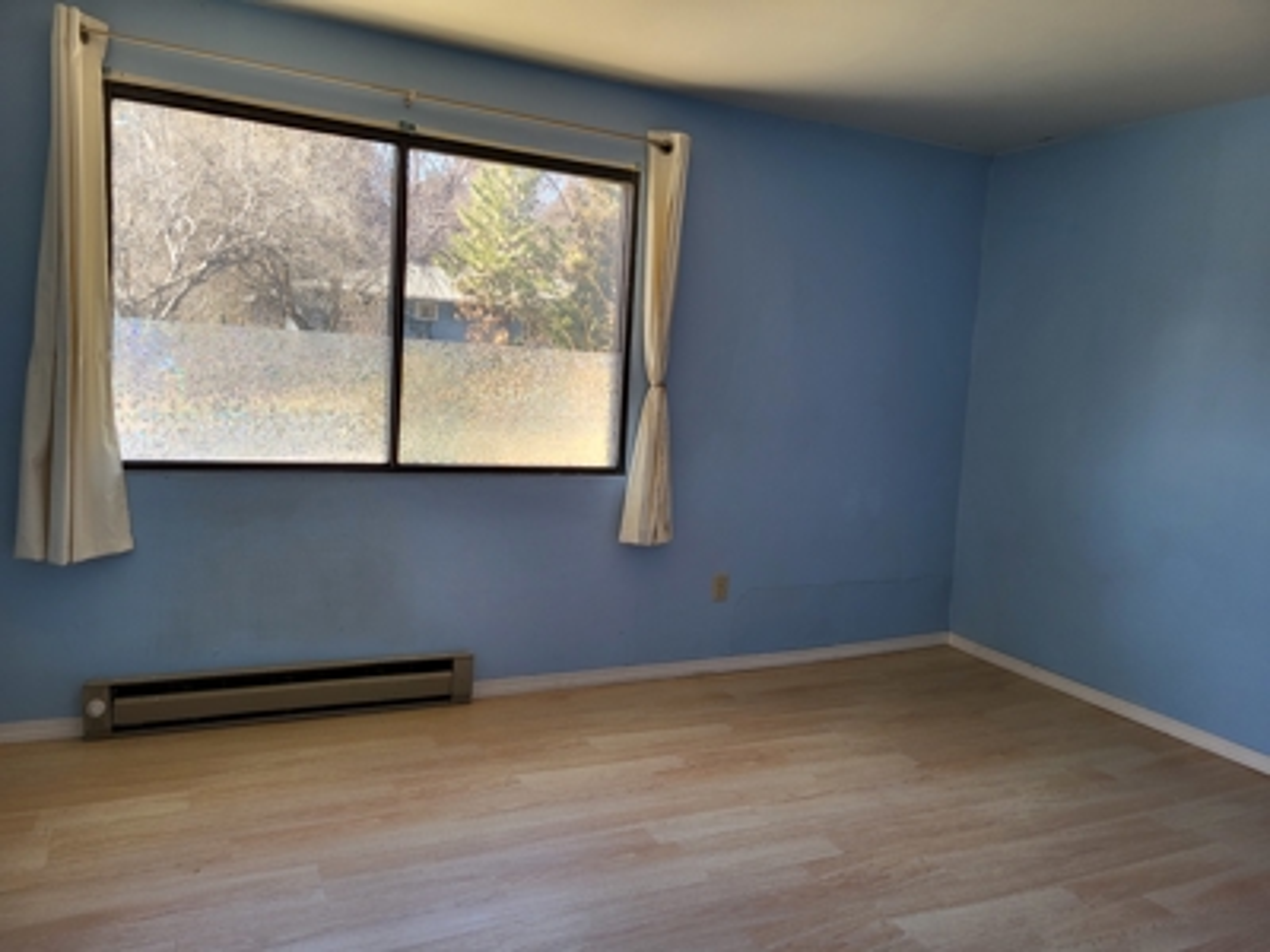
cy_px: 476
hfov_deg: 67.3
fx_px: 954
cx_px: 635
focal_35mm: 26
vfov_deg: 53.1
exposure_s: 1/121
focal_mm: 5.4
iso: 40
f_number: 1.8
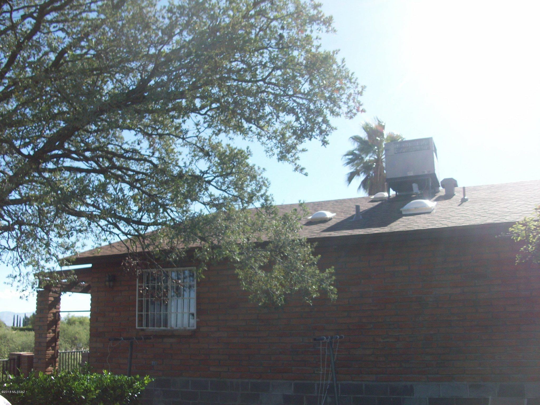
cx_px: 270
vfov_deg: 41.8
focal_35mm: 34
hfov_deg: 54.0
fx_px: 530
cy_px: 202
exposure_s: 1/644
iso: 64
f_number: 2.8
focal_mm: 5.7
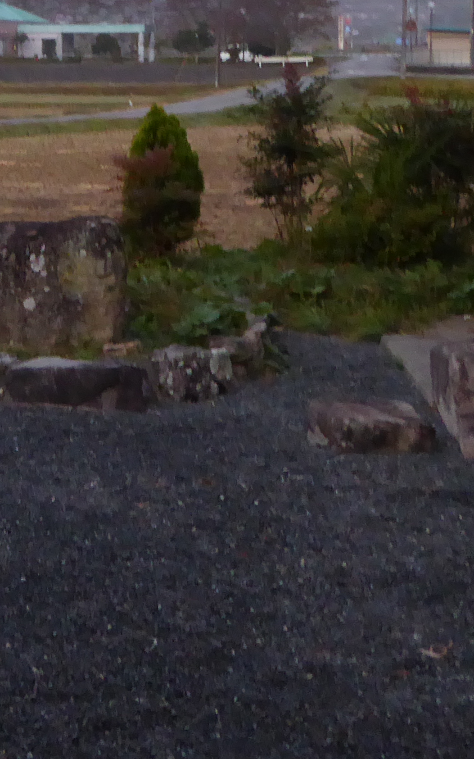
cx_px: -120
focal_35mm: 77
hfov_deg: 16.2
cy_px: 78
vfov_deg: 26.0
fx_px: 1592
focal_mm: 4.3
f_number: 3.3
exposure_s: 1/13
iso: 400
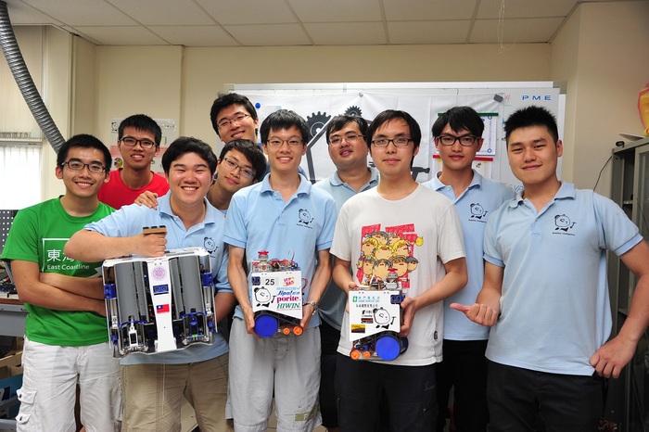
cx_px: 324
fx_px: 559
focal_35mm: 31
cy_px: 216
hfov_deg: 60.3
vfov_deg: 42.3
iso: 640
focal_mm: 31
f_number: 4
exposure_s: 1/80
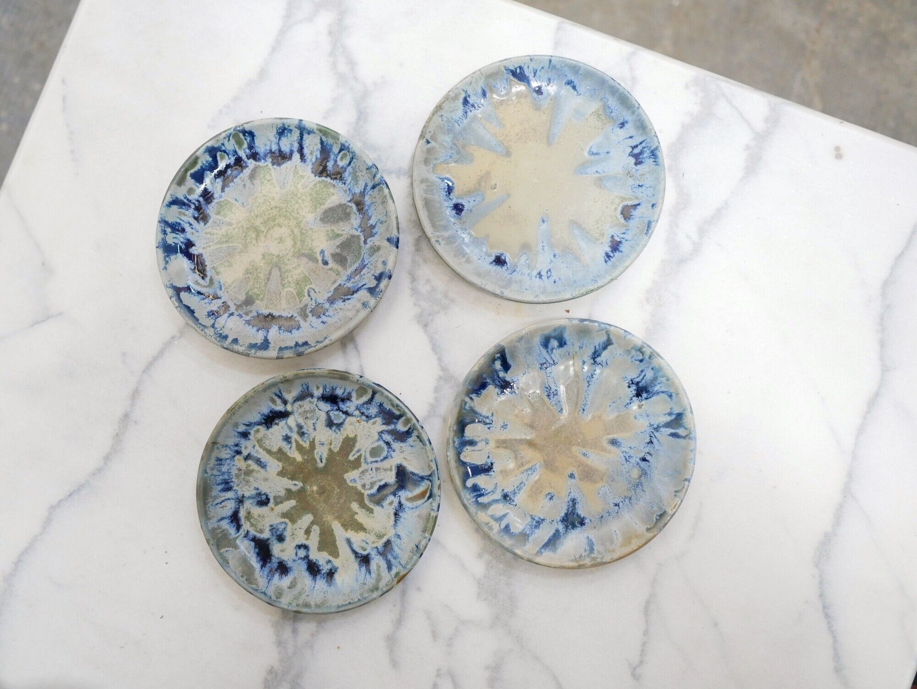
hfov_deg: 46.8
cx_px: 458
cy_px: 344
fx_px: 1060
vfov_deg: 36.0
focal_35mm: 40
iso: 1250
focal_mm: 20
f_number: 1.7
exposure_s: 1/60
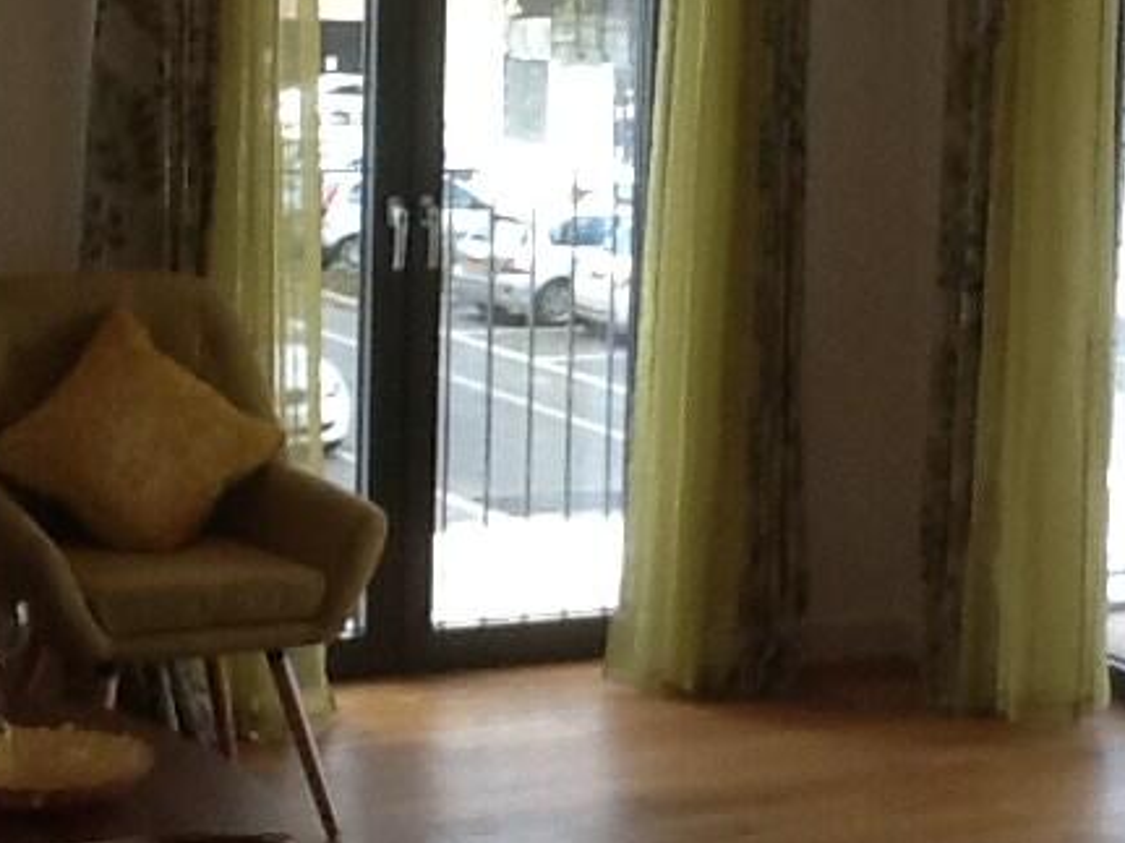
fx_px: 3184
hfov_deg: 20.0
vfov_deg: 15.1
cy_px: 376
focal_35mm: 98
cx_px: 676
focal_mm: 2.03
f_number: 2.4
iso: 50
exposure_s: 1/120
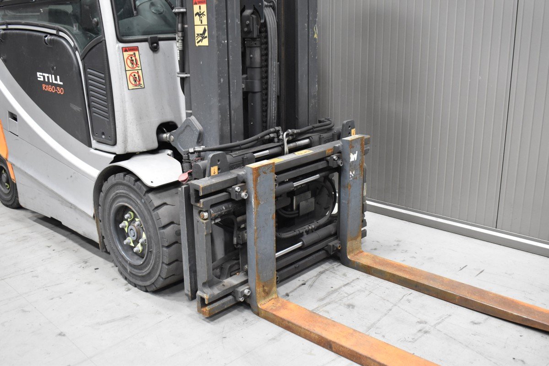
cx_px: 274
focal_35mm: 36
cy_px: 183
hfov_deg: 53.1
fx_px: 549
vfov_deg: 36.9
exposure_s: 1/30
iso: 1600
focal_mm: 24
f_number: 4.5
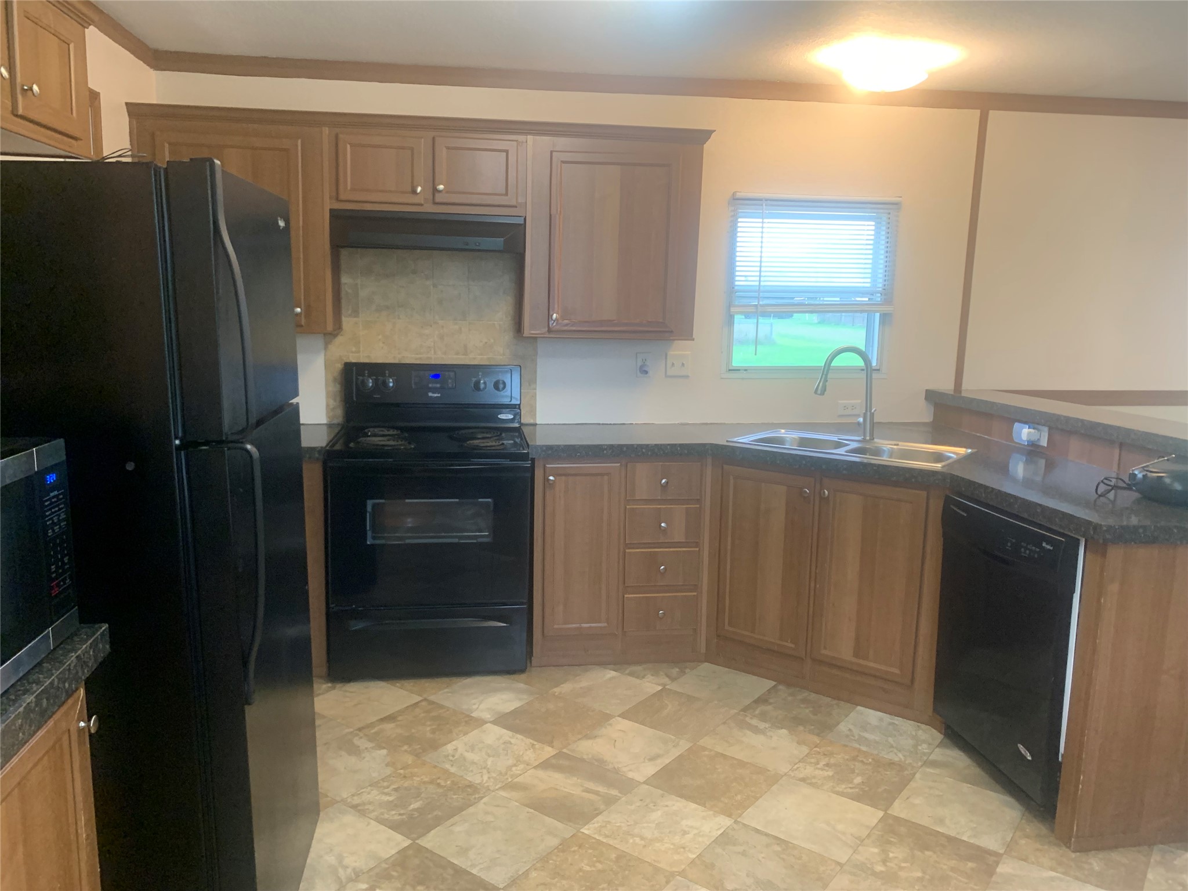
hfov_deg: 67.3
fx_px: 892
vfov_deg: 53.1
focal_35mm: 26
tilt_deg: -8.8
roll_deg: -0.5
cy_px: 446
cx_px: 594
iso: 200
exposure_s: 1/60
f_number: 1.8
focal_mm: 4.25
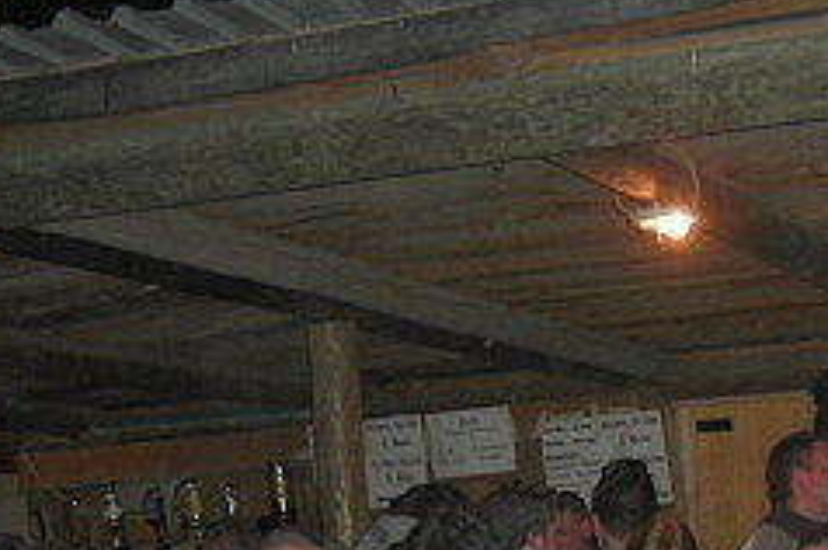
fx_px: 2044
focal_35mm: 89
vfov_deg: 15.0
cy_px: 590
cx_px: 663
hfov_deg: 22.6
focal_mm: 7.9
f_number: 2.8
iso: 200
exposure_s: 1/60
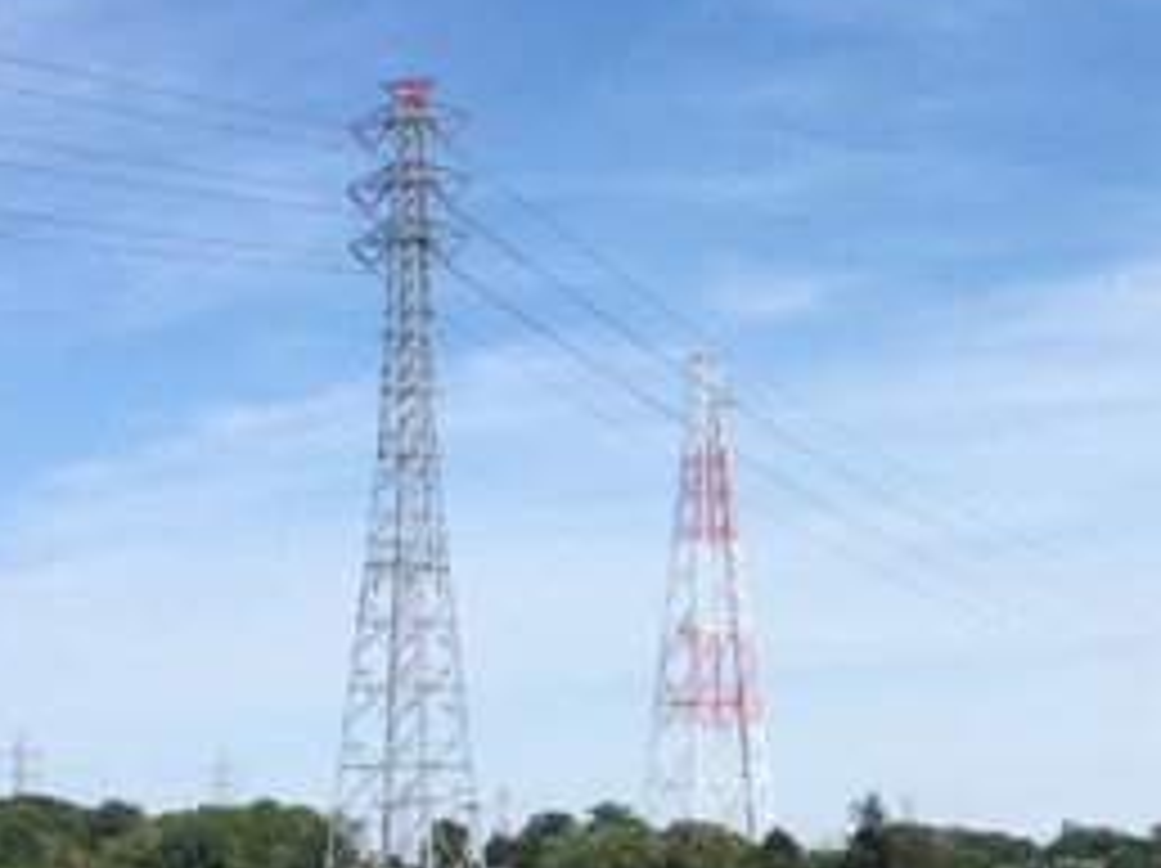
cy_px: 436
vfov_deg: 16.4
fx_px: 3016
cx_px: 882
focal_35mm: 90
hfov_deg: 21.6
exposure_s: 1/1923
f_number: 2.2
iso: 25
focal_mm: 4.15
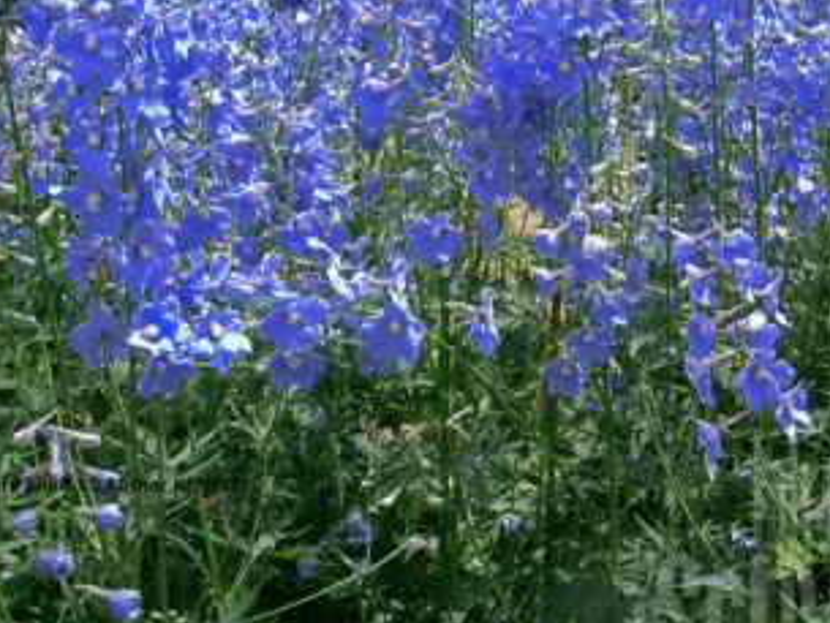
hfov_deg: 30.3
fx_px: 1535
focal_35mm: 64
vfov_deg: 22.8
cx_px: 433
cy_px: 181
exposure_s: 1/1000
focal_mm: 8
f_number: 4.8
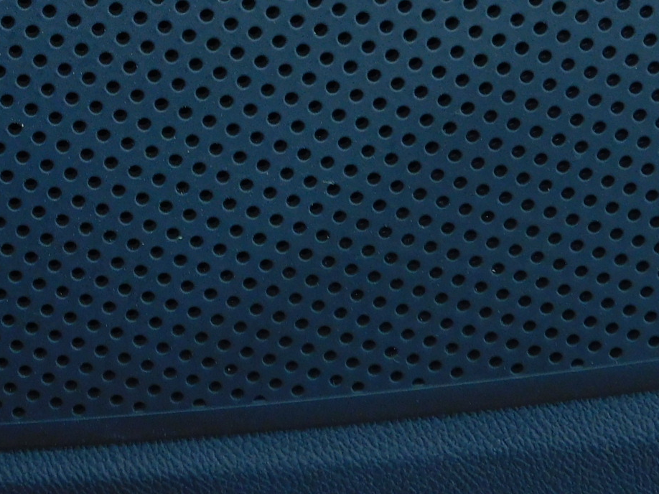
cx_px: 55
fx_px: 1884
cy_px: -89
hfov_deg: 19.4
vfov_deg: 14.5
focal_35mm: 99
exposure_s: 1/30
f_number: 3.8
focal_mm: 7.2
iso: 200
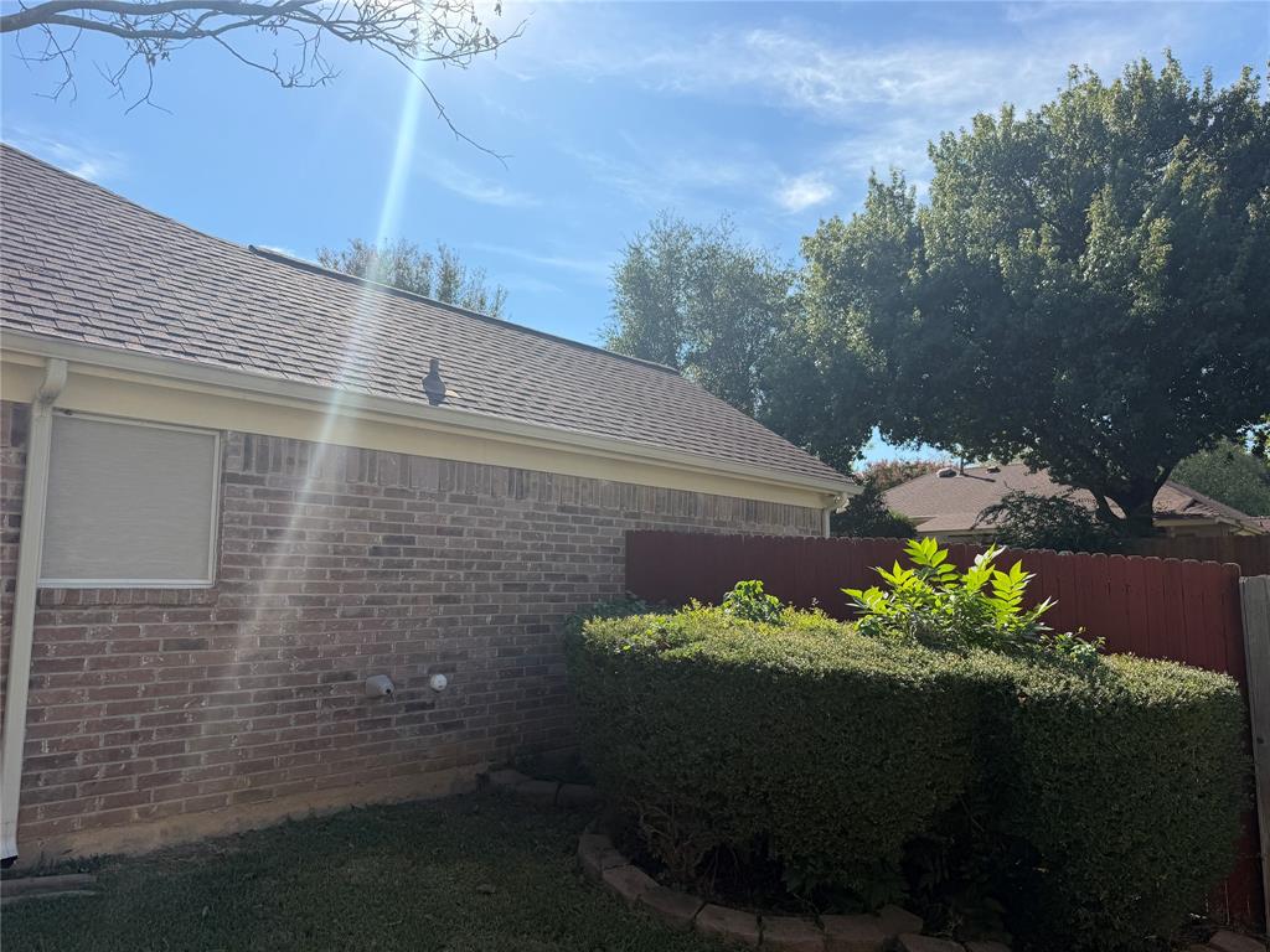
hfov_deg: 71.6
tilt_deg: +7.8
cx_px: 635
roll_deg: +0.2
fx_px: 881
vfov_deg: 56.8
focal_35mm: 24
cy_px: 476
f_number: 1.78
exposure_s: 1/4673
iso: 80
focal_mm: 6.76
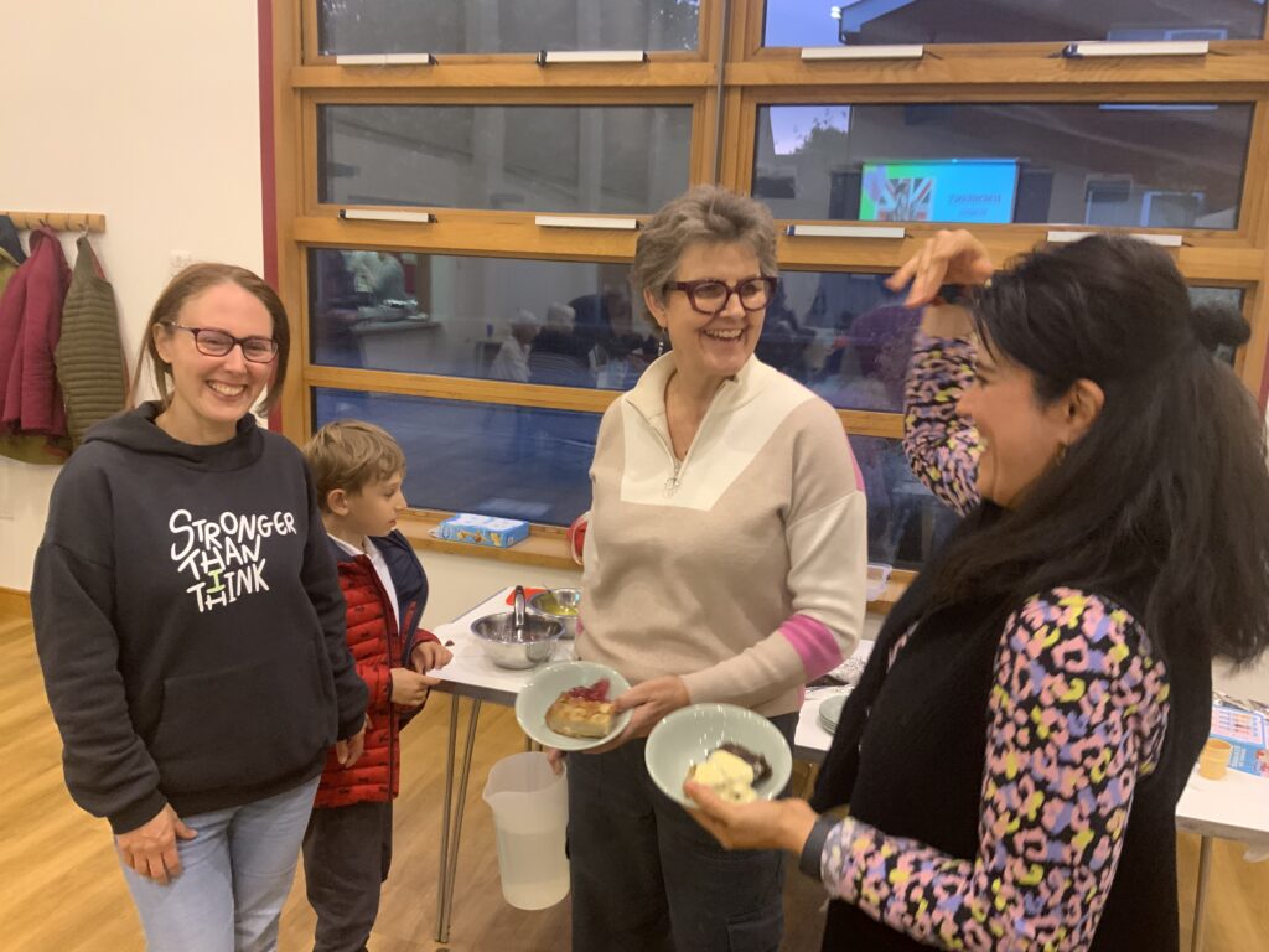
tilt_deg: -12.8
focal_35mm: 29
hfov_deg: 61.7
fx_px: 1063
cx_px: 634
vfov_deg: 48.2
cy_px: 476
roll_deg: -3.5
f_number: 1.8
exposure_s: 1/33
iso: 200
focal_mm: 3
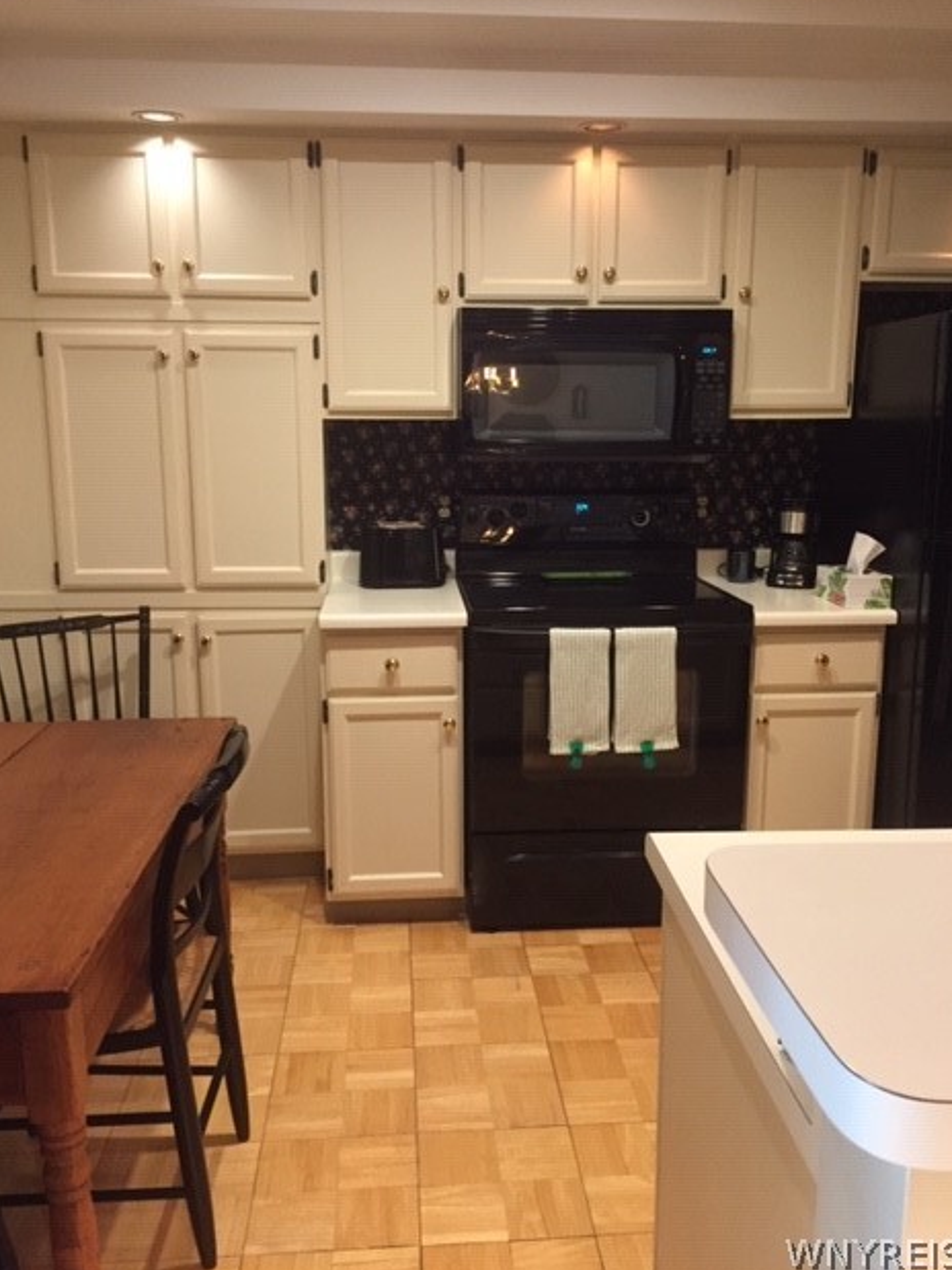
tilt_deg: -10.2
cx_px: 476
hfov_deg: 46.8
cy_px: 626
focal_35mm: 30
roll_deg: +0.7
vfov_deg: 60.0
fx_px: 1100
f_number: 2.2
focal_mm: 4.15
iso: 250
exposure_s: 1/17
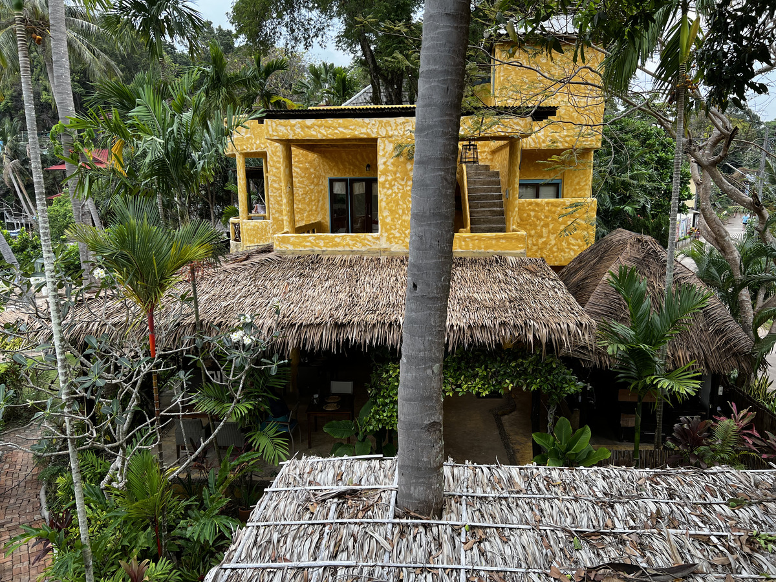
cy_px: 291
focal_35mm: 26
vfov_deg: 53.1
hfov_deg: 67.3
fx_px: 583
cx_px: 388
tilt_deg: -9.7
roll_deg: +0.8
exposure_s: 1/121
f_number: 1.5
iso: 50
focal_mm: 5.7
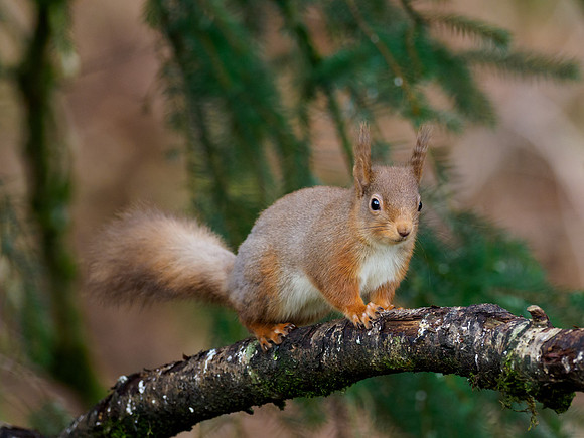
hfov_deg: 2.7
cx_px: 364
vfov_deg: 2.0
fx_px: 12623
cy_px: 185
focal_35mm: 748
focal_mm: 300
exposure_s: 1/400
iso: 1250
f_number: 4
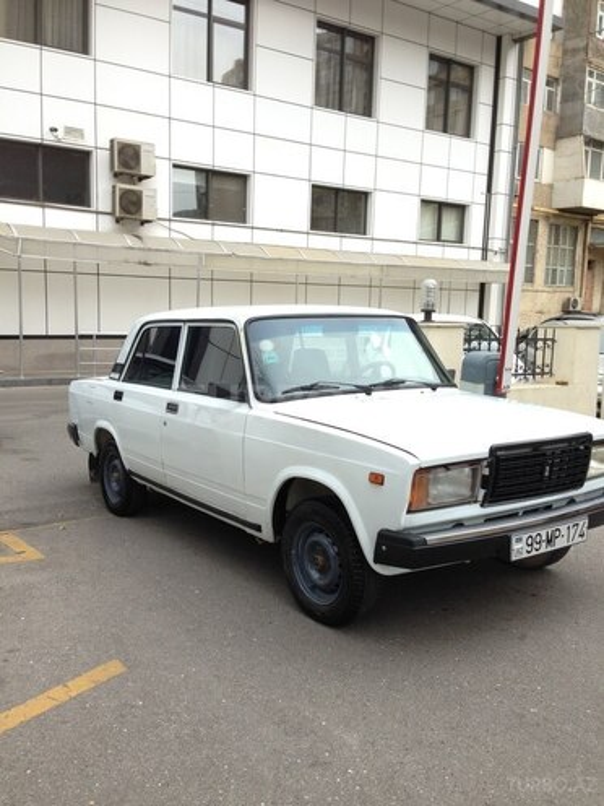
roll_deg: -0.6
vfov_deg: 55.4
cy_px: 403
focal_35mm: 33
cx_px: 302
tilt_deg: -7.4
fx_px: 768
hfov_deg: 42.9
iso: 50
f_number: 2.4
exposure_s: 1/246
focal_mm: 4.12
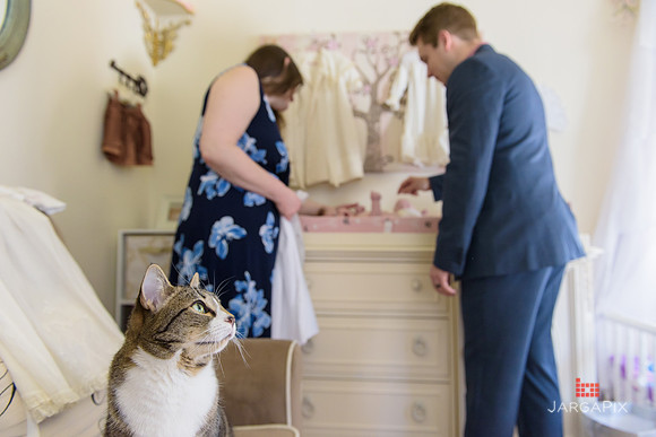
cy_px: 218
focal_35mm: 24
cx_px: 328
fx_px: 437
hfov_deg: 73.7
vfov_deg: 53.2
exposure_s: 1/125
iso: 1600
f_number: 3.2
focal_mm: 24
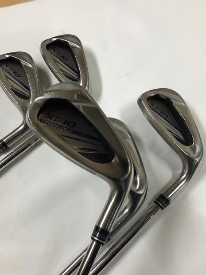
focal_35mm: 36
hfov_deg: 39.6
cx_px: 89
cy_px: 154
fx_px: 286
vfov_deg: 51.2
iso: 64
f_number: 2.4
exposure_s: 1/30
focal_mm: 3.3
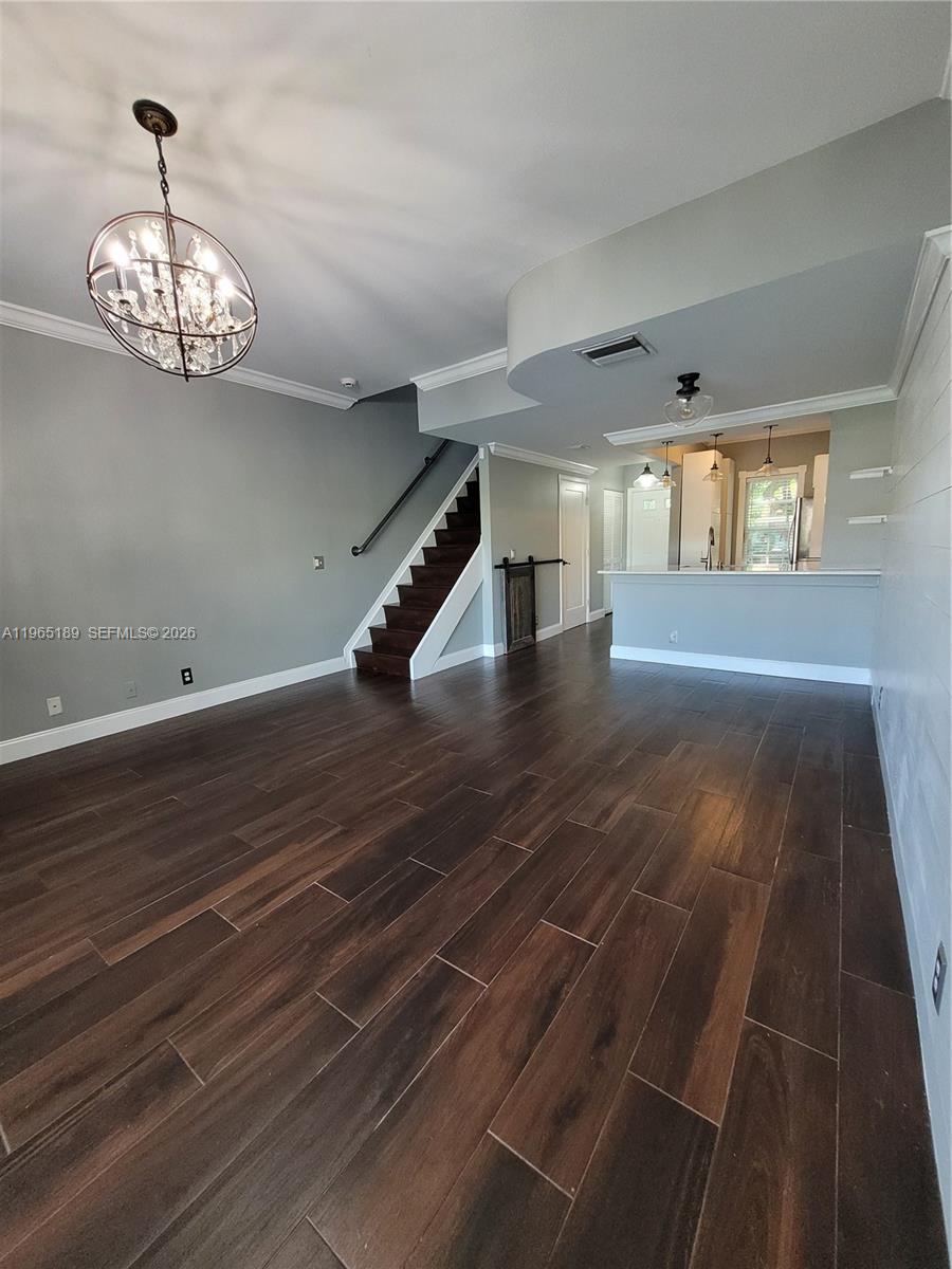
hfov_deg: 89.9
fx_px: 477
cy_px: 634
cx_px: 476
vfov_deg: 106.2
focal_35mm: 13
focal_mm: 1.74
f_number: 2.2
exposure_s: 1/60
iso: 320
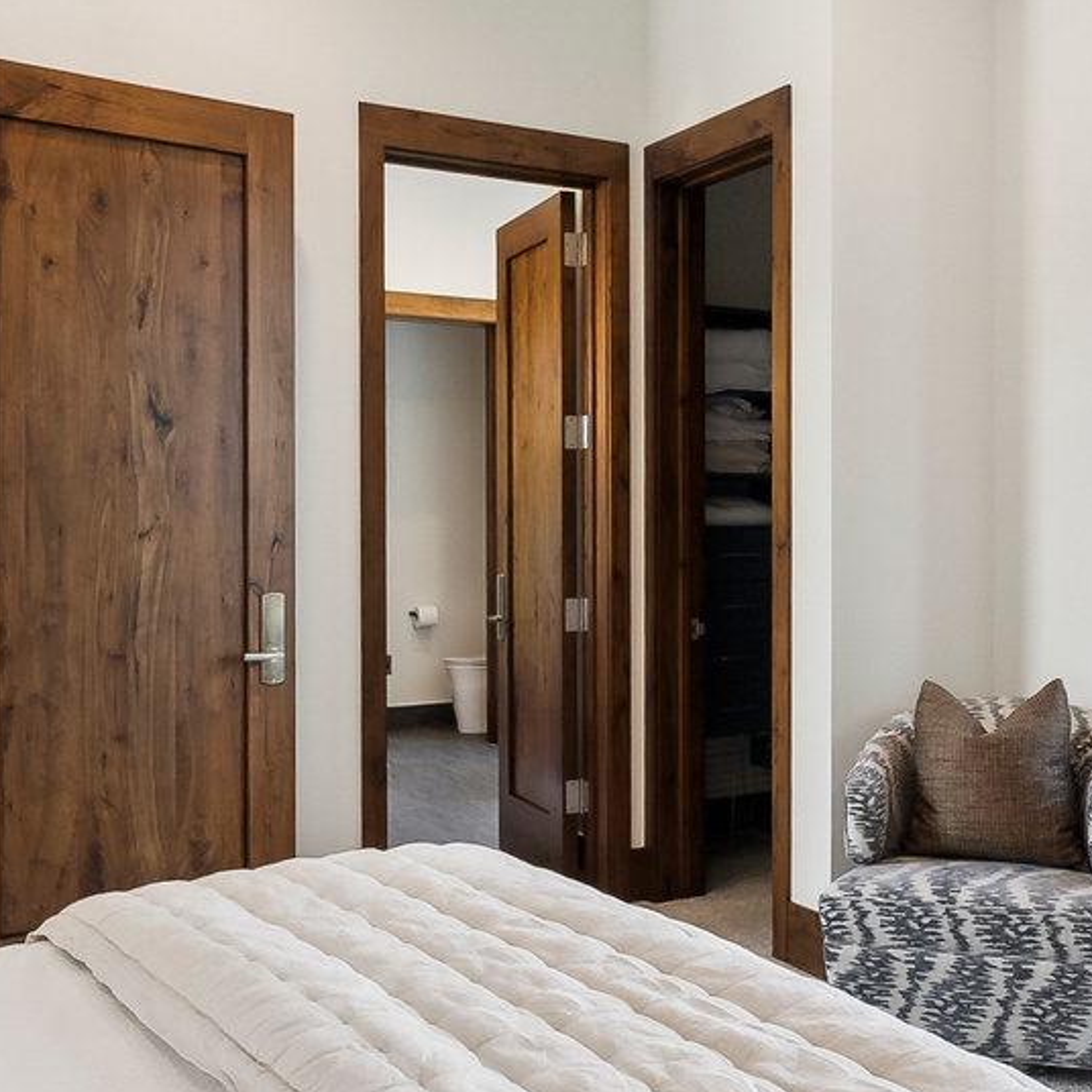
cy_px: 536
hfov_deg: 42.1
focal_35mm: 39
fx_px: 1392
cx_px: 760
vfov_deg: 42.8
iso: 800
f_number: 7.1
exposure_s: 1/200
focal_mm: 12
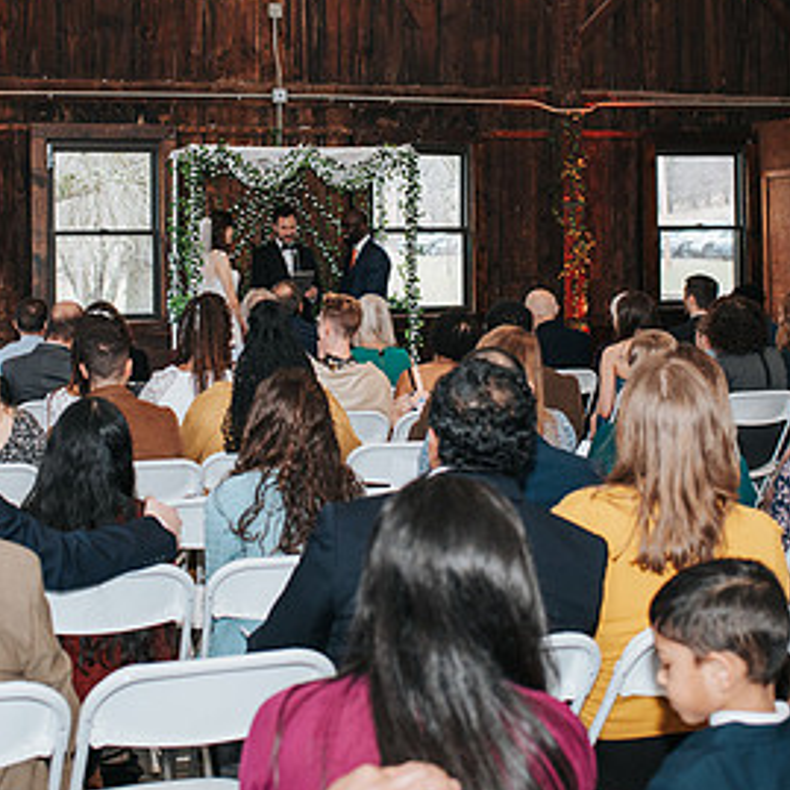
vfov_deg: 26.7
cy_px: 264
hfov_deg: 26.8
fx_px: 1652
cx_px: 308
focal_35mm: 64
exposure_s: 1/200
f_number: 3.2
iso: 1000
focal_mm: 35
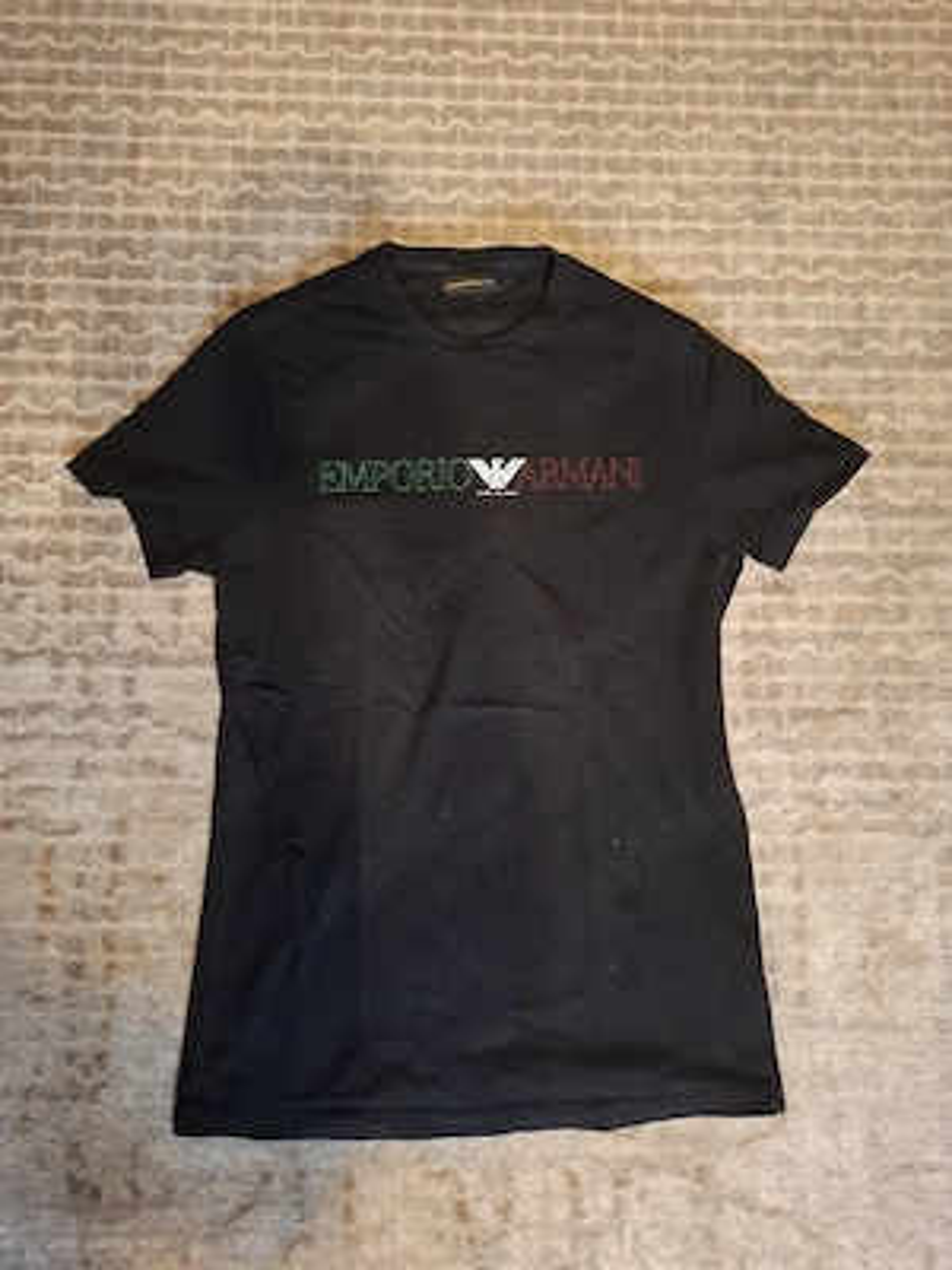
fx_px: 843
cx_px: 476
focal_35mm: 23
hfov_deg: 58.9
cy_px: 635
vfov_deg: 73.9
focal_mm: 5.54
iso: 500
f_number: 1.8
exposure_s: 1/25
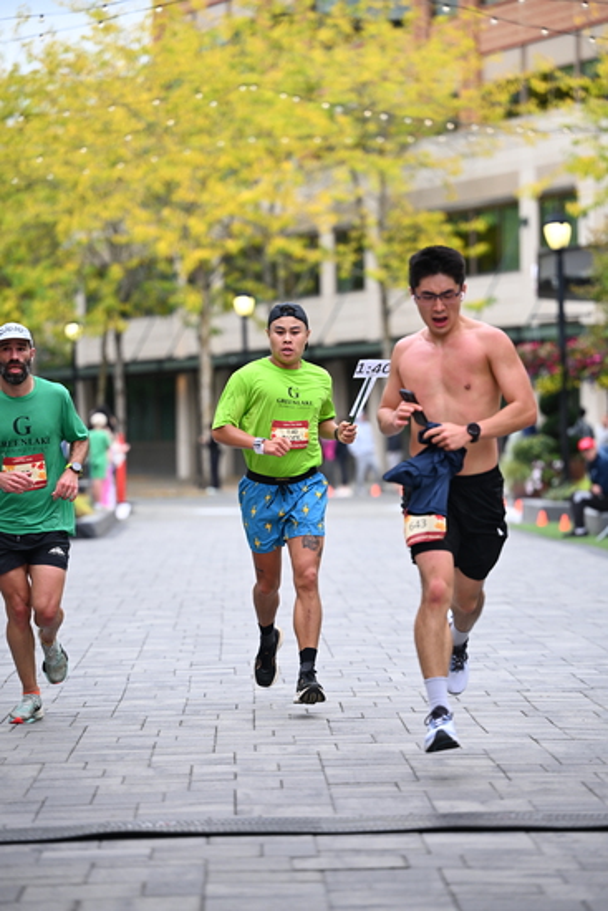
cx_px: 304
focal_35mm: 130
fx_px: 3291
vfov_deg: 15.8
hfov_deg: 10.6
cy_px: 456
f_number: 2.8
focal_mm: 130
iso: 1000
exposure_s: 1/1600
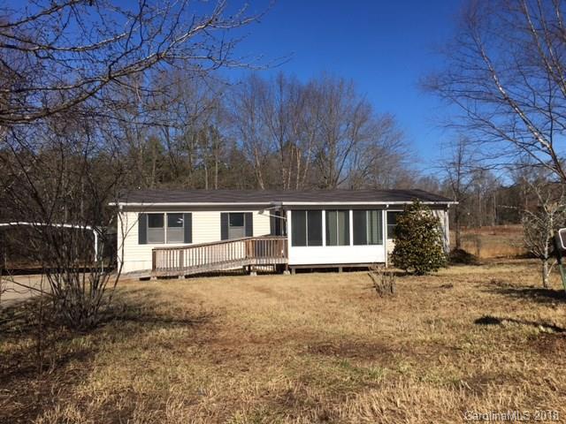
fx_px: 474
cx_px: 283
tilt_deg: +3.9
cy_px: 212
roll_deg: -0.7
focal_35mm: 29
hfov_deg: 61.7
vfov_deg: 48.2
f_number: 2.2
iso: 25
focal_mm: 4.15
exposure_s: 1/1972
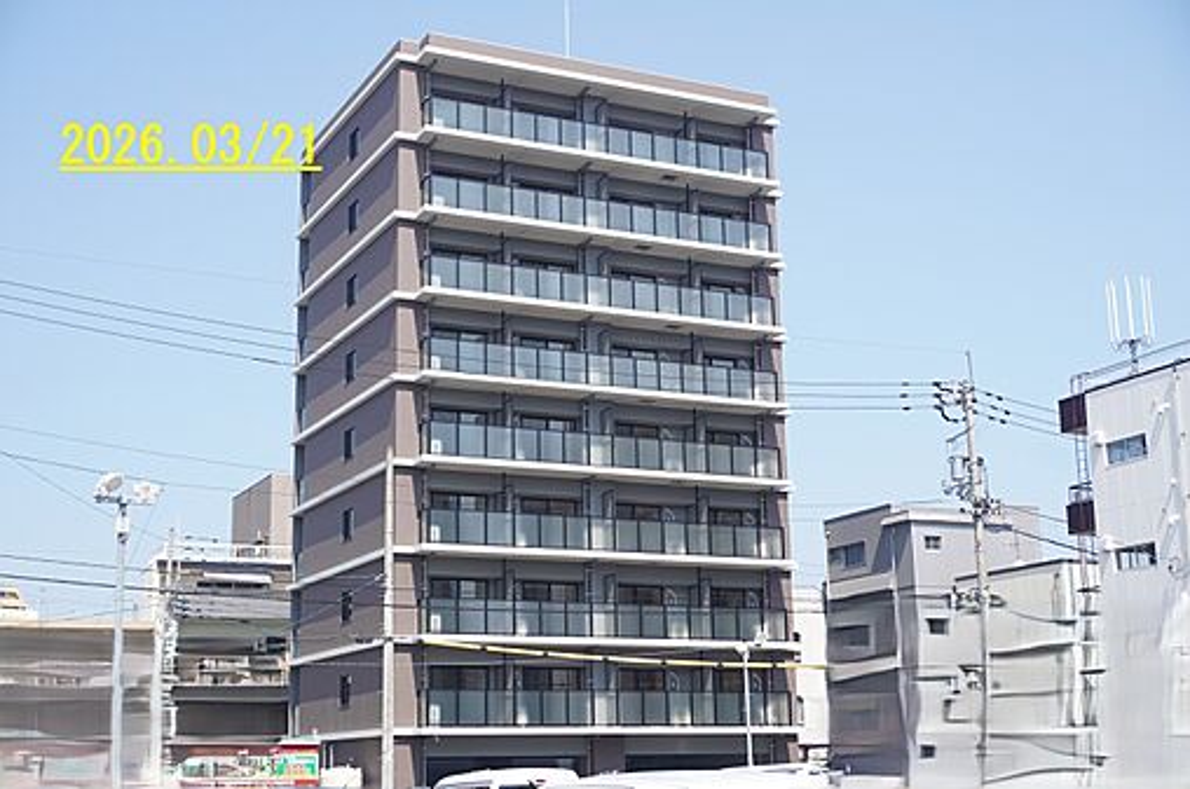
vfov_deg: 27.2
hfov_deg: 40.0
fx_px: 1634
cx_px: 595
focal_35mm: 50
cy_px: 394
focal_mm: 33
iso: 100
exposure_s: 1/160
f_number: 8
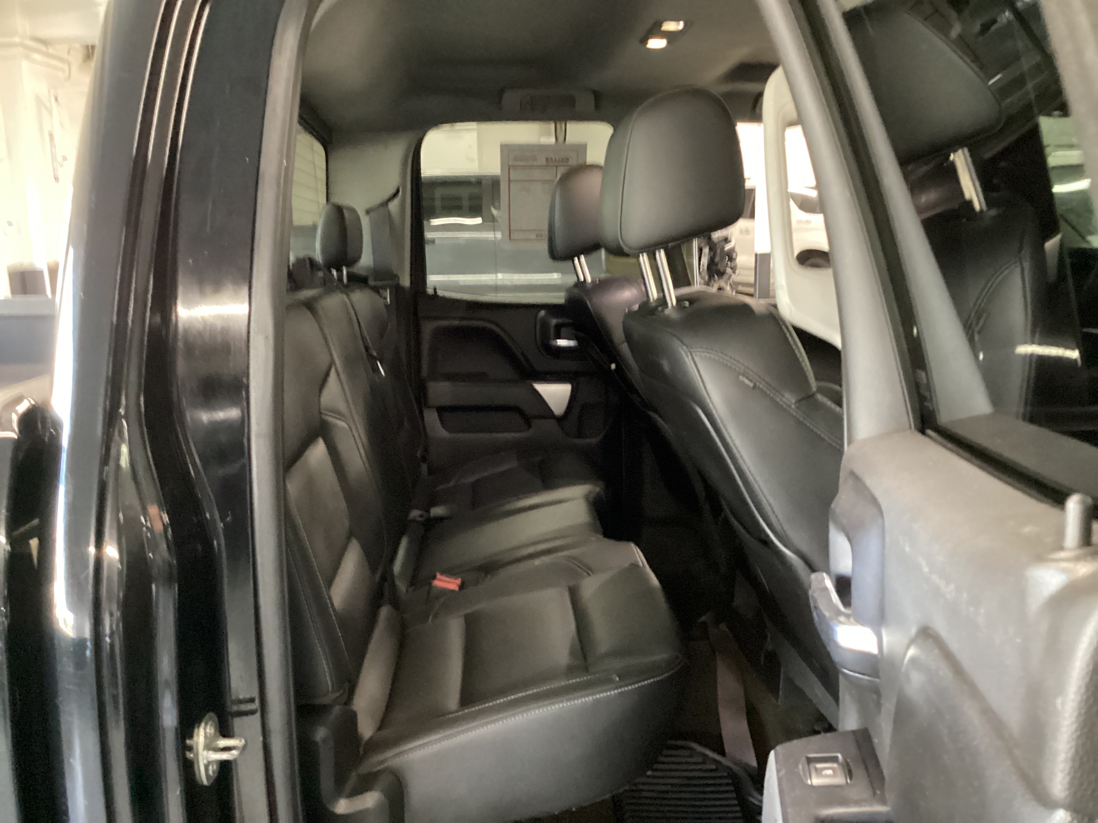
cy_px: 412
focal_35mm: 31
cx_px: 549
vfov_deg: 45.4
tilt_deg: -13.2
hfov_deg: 58.4
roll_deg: +1.8
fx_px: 983
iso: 800
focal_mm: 3.3
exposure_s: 1/24
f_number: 2.4
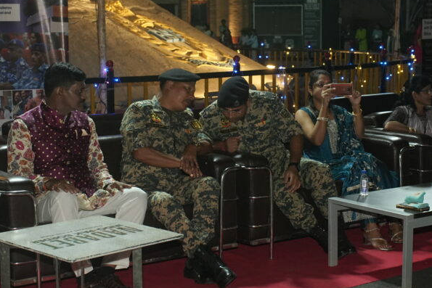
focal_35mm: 74
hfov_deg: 27.3
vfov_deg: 18.4
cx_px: 243
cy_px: 127
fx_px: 888
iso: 3200
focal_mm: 43
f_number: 5.6
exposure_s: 1/160
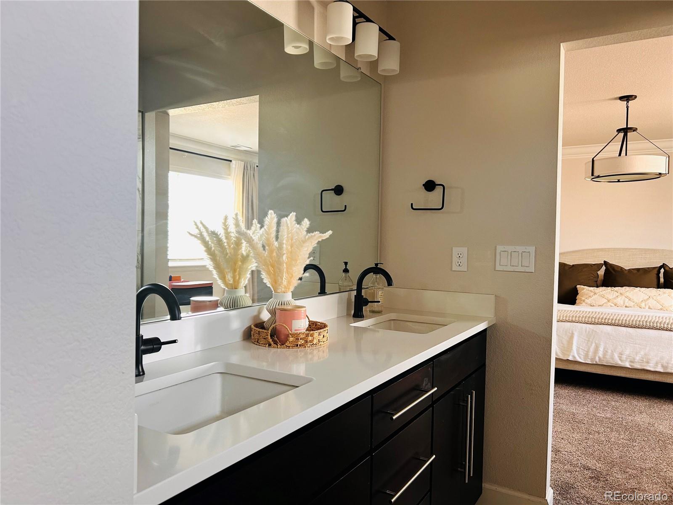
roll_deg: -0.8
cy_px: 252
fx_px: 505
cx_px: 336
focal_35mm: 26
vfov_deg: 53.1
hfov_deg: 67.3
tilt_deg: -1.6
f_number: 1.5
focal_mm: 5.7
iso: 125
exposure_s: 1/61
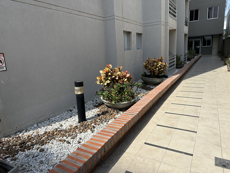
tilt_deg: -11.5
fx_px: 159
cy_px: 86
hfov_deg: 71.6
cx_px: 115
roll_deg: +3.7
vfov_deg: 56.8
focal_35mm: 24
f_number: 1.78
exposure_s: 1/5000
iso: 80
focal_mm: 6.86
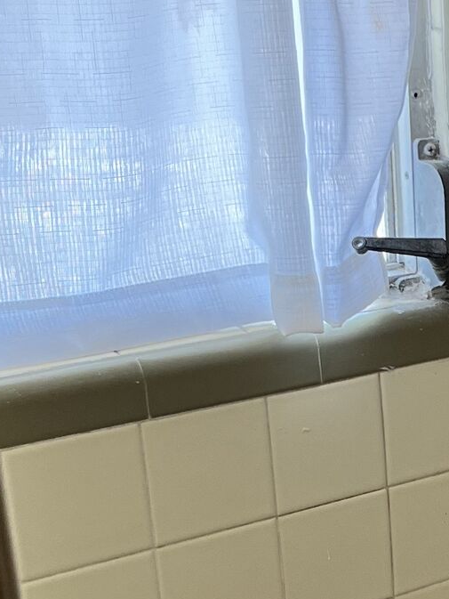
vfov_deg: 21.8
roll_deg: +0.8
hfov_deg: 15.5
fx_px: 1539
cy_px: 456
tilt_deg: -19.9
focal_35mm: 89
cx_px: 647
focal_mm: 5.1
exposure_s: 1/120
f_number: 1.6
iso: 100
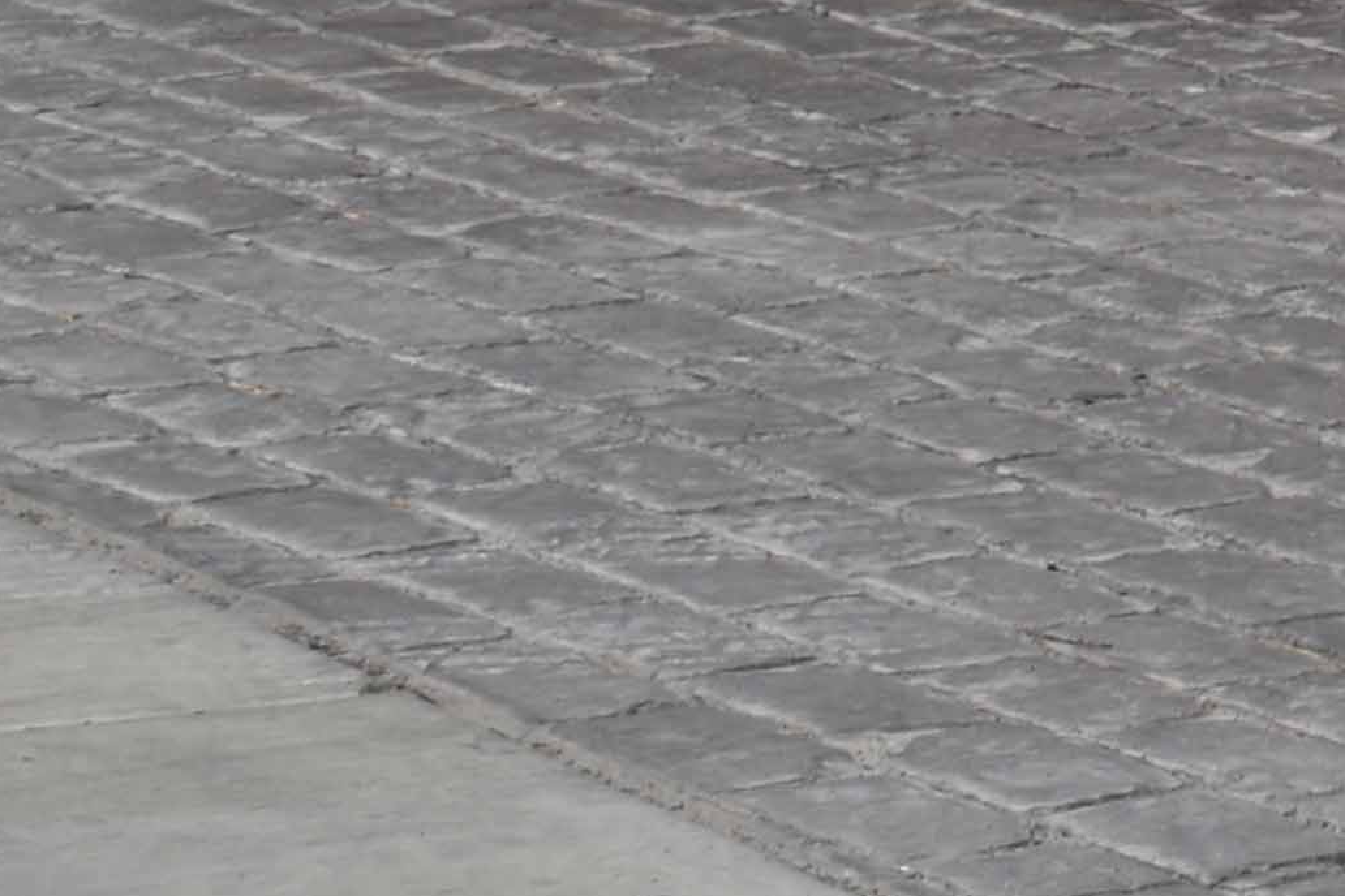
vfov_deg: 4.3
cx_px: 3632
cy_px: -1554
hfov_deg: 6.2
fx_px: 11730
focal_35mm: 314
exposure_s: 1/250
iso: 100
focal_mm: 36
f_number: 8
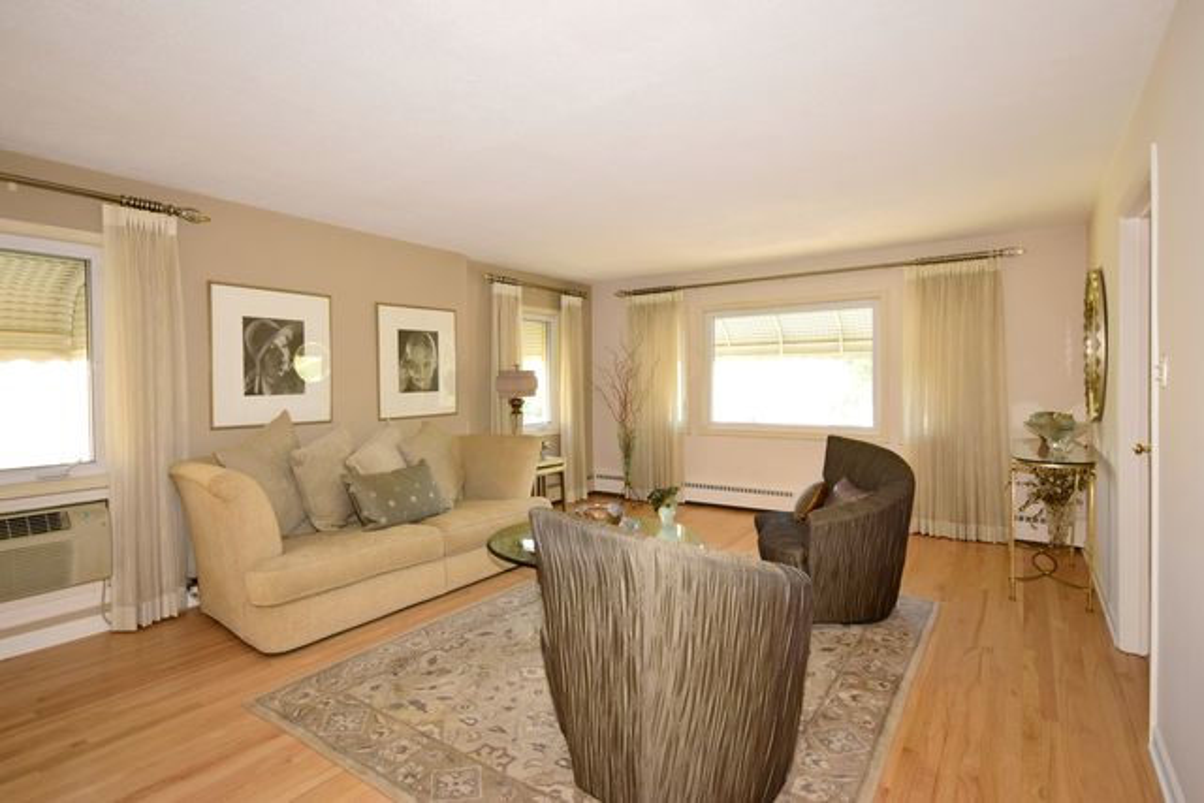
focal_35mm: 18
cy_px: 402
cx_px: 602
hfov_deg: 90.0
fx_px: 602
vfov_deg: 67.4
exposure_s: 1/60
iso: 640
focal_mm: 12
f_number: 6.3
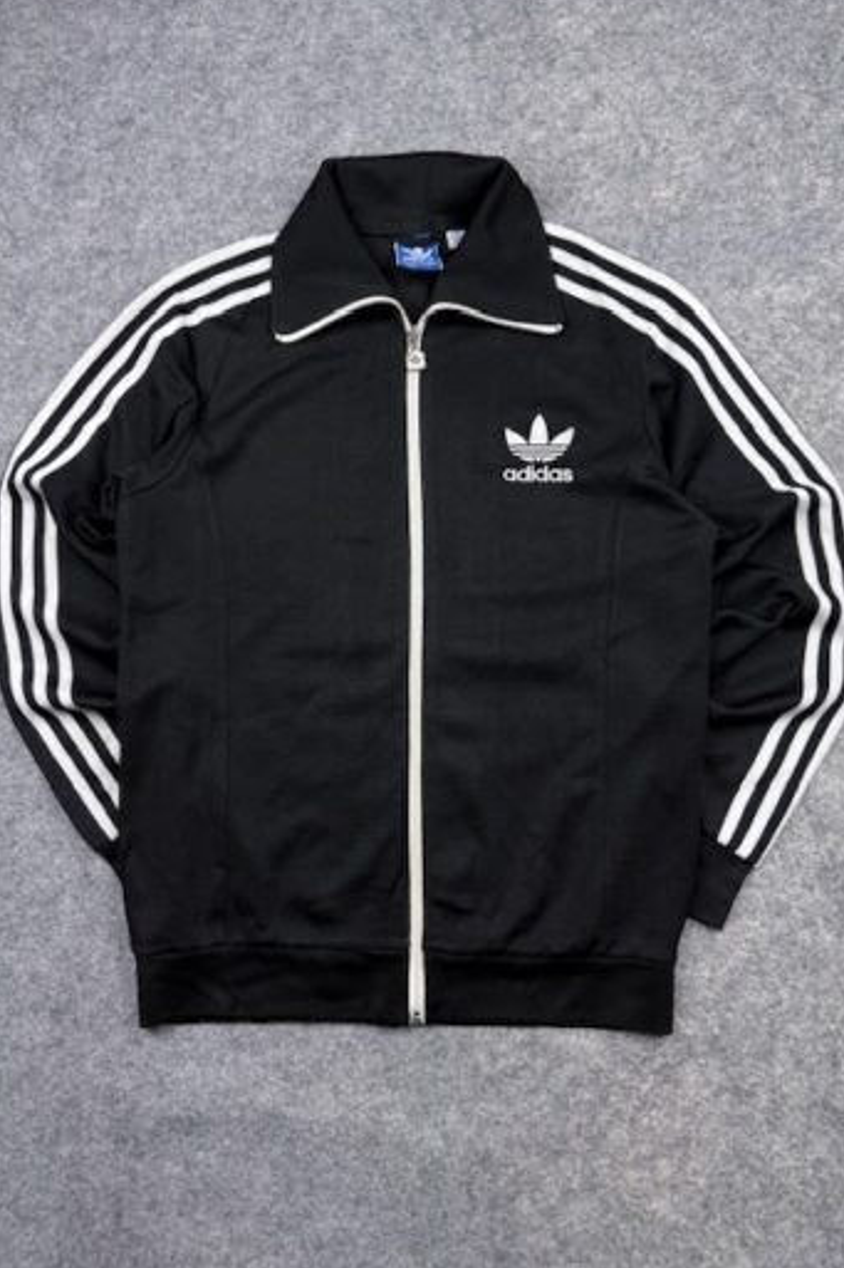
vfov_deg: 69.4
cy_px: 625
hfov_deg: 49.5
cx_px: 408
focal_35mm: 26
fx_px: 915
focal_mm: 6.76
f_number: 1.78
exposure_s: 1/121
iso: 64
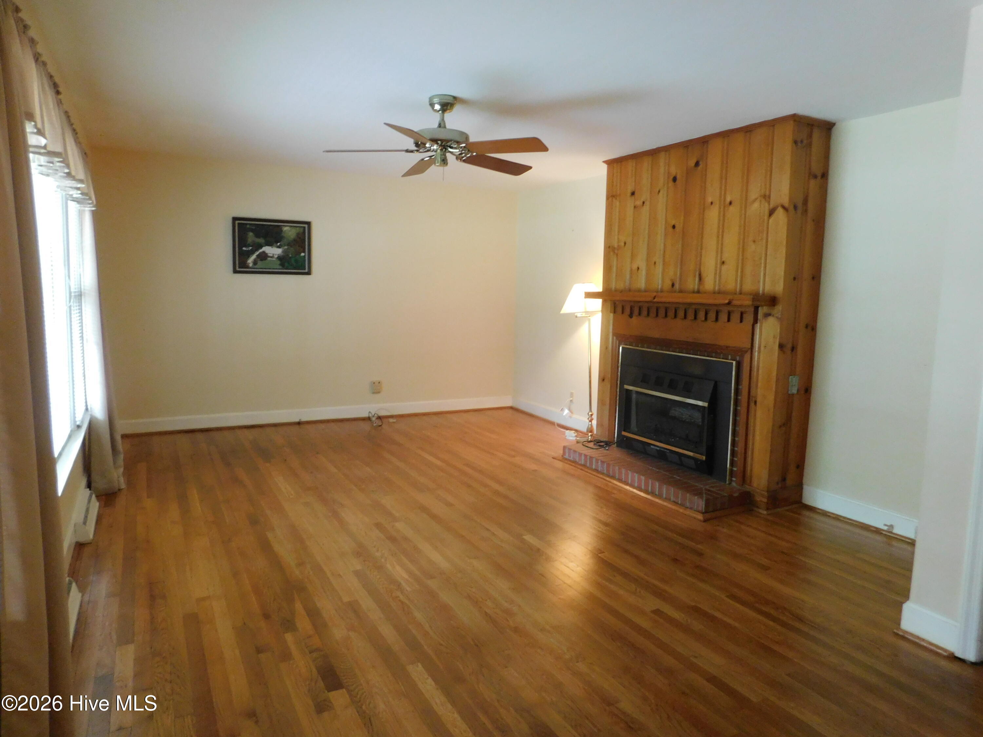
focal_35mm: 23
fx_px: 653
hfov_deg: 73.9
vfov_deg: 58.9
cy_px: 368
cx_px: 492
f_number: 3
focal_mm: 4
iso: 400
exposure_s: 1/15
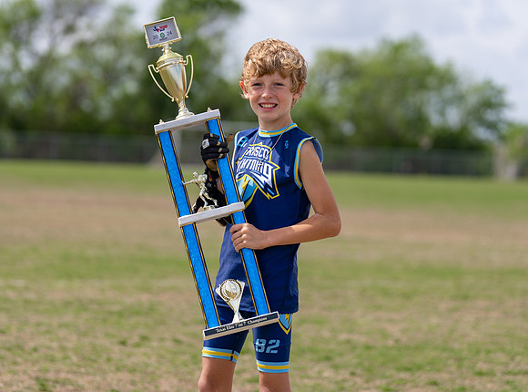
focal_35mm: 135
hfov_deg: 14.6
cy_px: 177
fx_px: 2056
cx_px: 260
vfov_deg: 10.9
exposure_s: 1/2000
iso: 100
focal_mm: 111
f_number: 2.8
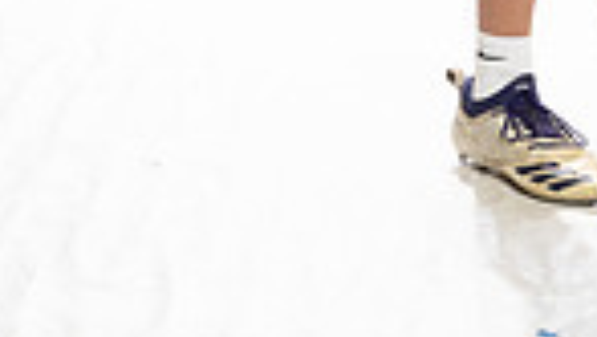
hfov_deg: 13.3
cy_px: -544
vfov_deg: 7.1
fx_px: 2535
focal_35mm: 160
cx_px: 548
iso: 800
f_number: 8
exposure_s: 1/250
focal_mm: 50
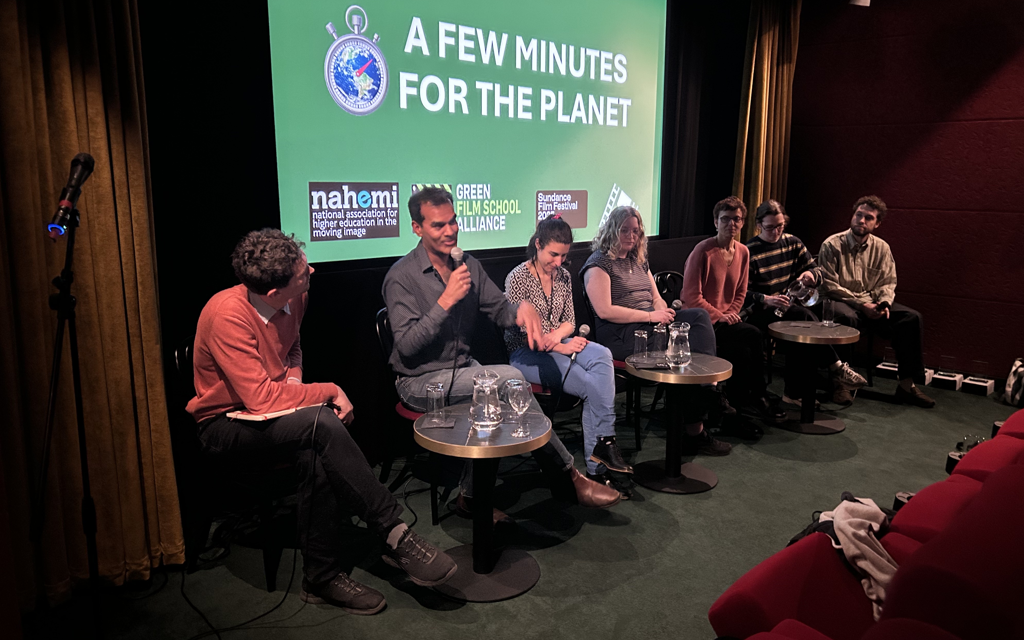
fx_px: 781
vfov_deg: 44.5
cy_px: 309
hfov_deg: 66.5
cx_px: 520
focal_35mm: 28
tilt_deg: -10.6
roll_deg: +0.4
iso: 1000
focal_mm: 5.7
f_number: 1.5
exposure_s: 1/30
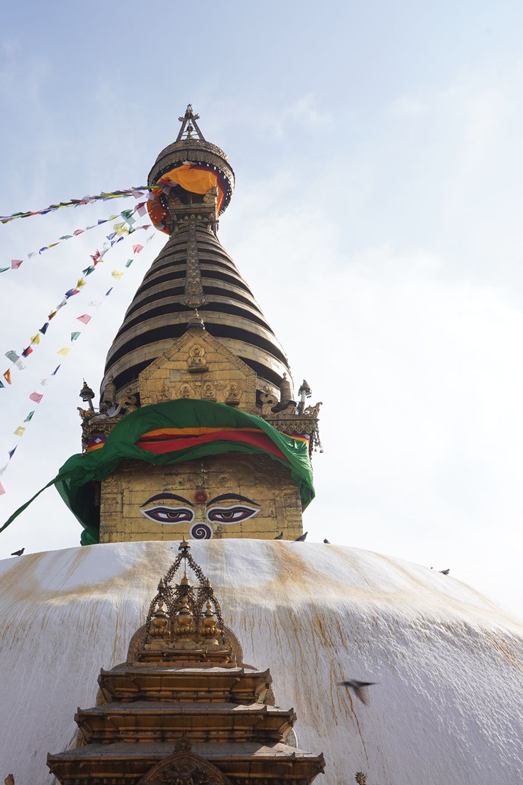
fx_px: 806
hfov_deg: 35.5
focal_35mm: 37
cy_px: 402
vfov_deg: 51.9
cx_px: 167
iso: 100
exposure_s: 1/100
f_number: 14
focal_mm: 24
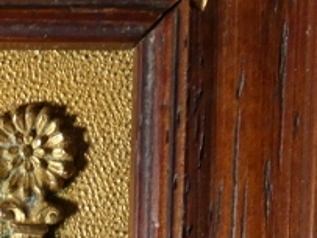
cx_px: 0
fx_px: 970
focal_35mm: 106
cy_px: 240
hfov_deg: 18.1
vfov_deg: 13.7
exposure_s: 1/125
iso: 160
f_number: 2.8
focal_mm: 3.7
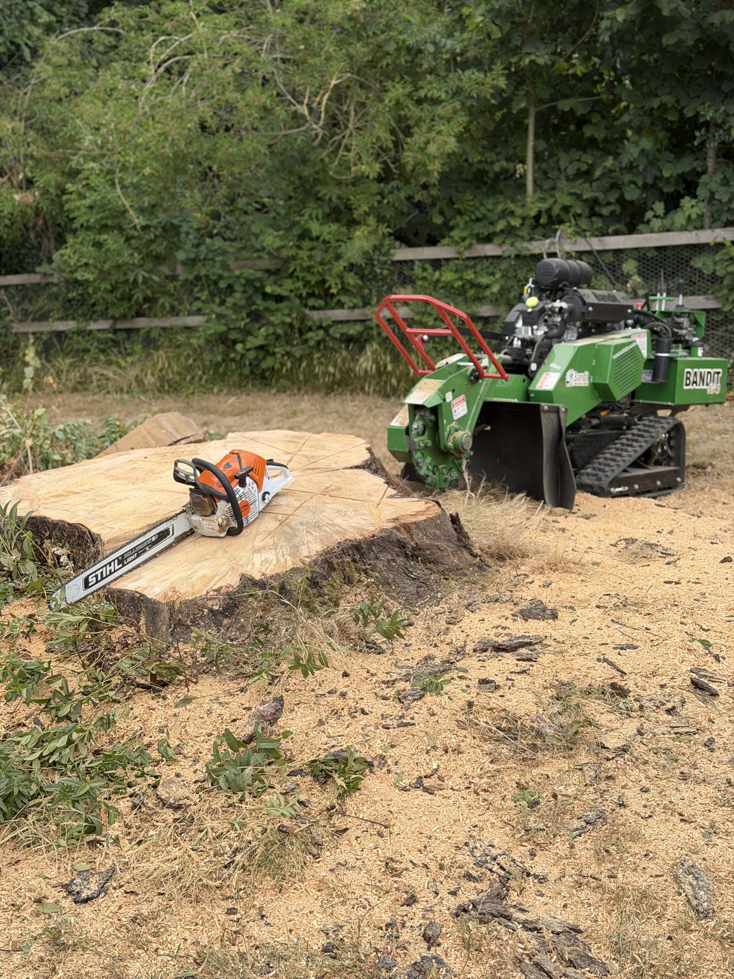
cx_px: 367
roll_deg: -1.2
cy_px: 490
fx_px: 1357
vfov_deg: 39.7
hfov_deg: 30.3
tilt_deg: -14.2
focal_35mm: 48
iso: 64
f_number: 1.78
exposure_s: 1/1795
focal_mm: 6.76
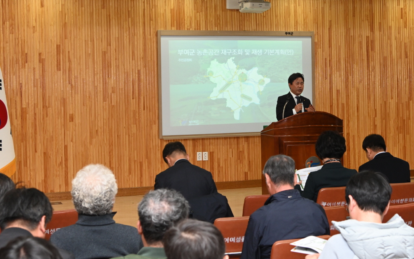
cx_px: 291
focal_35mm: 73
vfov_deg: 17.8
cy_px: 95
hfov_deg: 28.0
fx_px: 824
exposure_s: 1/200
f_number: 4
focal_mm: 46
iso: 1250
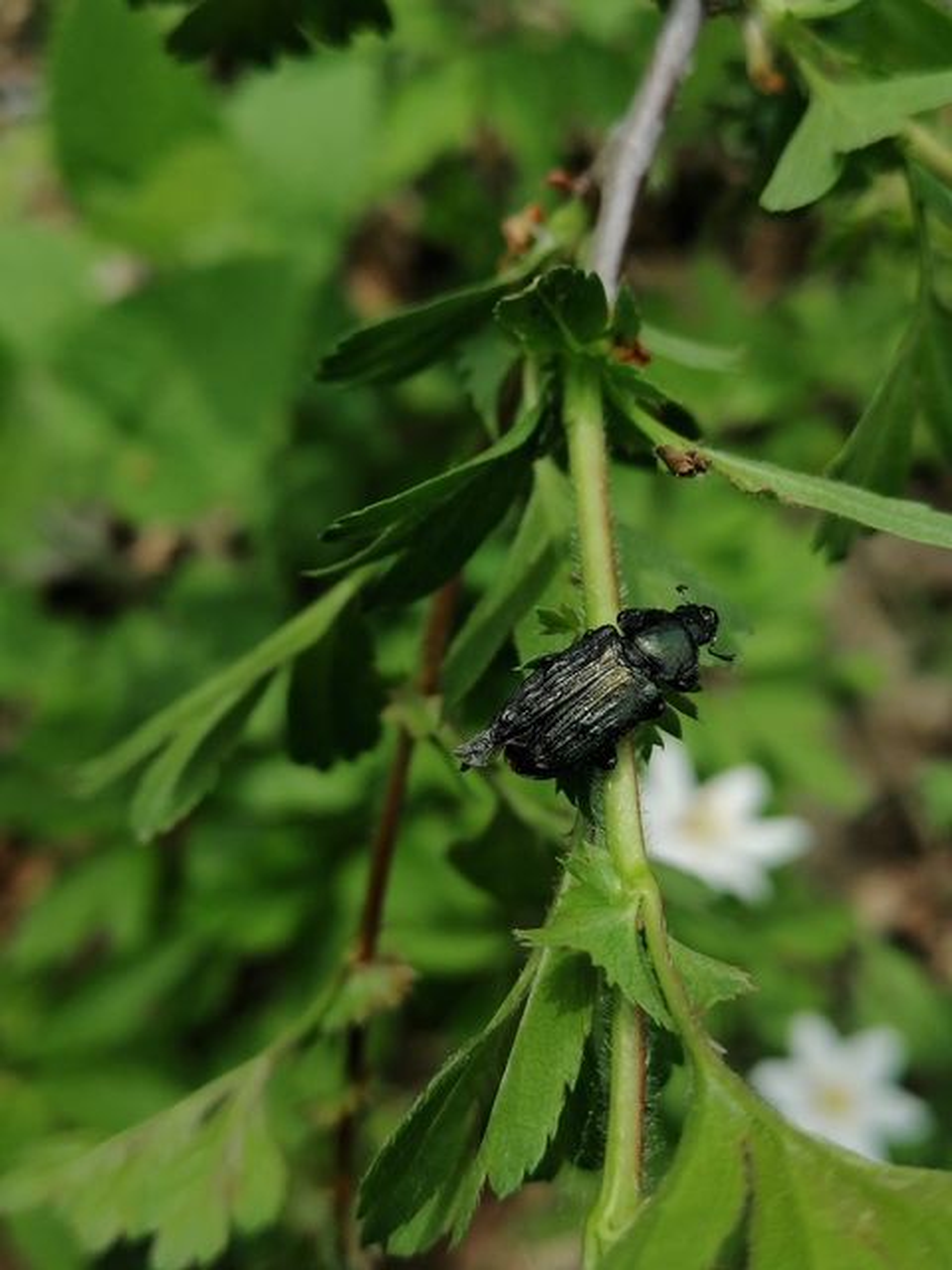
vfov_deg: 42.1
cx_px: 476
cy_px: 635
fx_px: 1650
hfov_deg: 32.2
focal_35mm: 45
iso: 50
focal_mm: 3.95
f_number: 1.8
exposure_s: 1/760
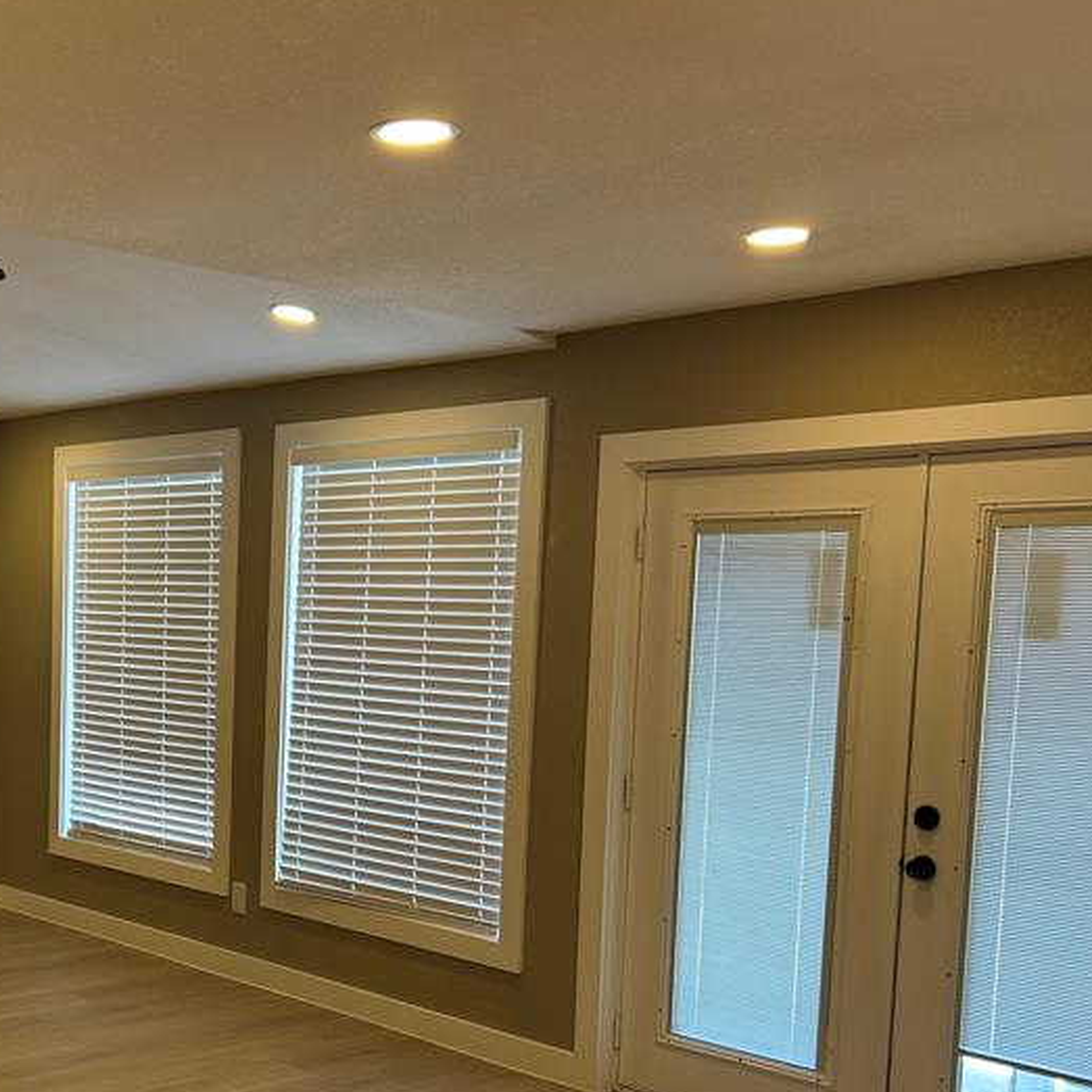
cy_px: 775
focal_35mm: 45
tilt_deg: -4.9
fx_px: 1606
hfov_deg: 35.9
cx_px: 169
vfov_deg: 36.9
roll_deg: -0.9
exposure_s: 1/120
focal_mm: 5.7
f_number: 1.5
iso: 64
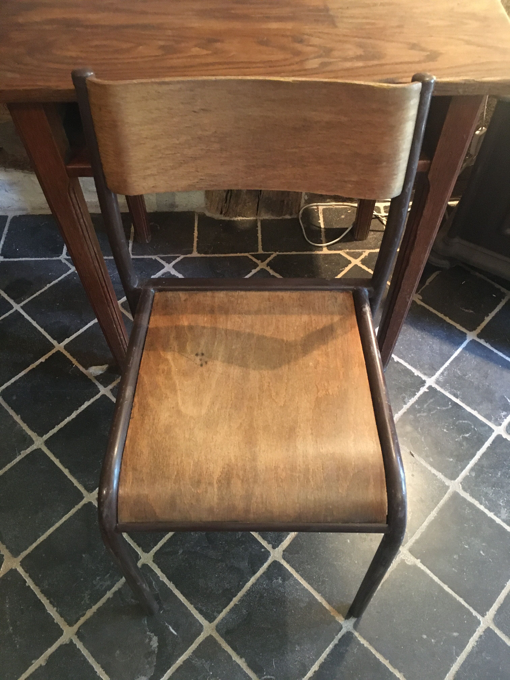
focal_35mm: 29
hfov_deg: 48.2
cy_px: 340
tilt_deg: -54.7
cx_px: 255
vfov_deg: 61.7
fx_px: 570
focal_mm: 4.15
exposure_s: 1/17
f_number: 2.2
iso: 320
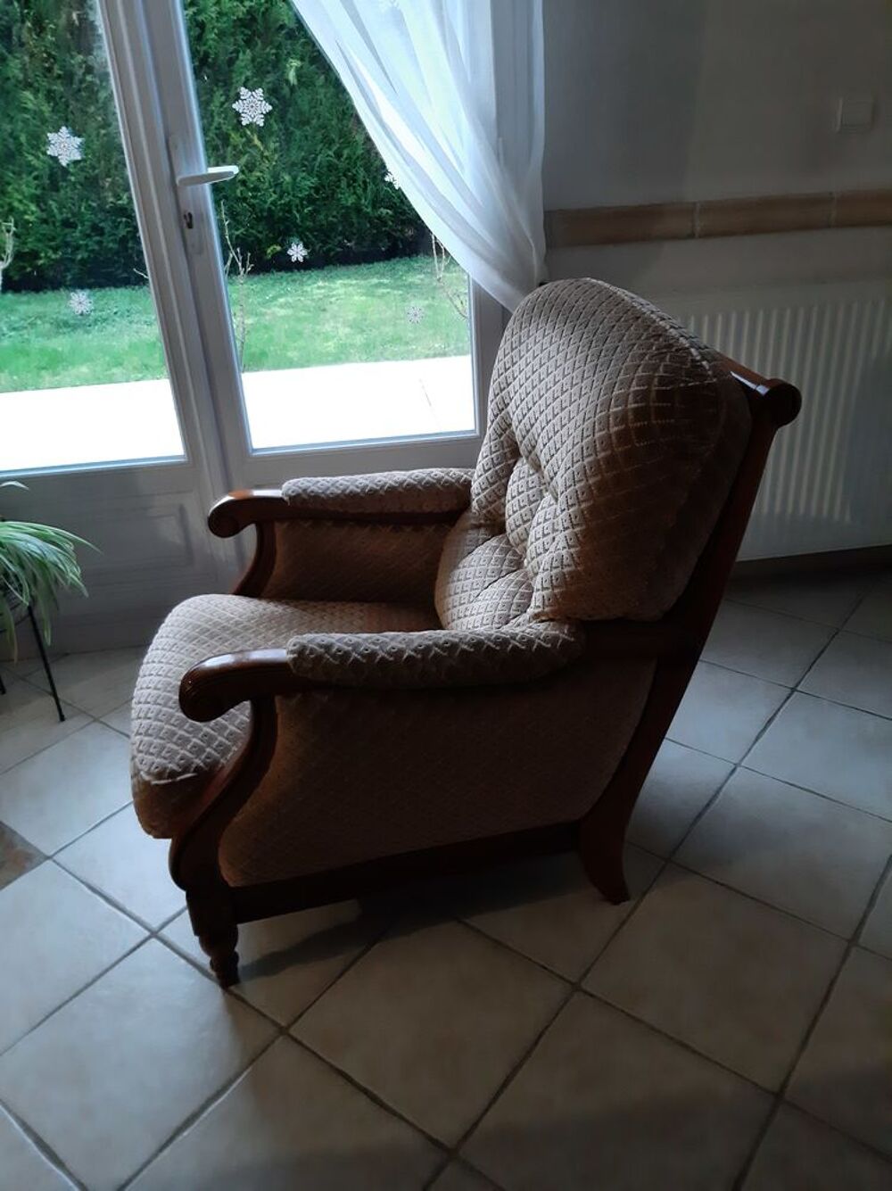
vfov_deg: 67.3
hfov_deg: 53.0
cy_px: 596
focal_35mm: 26
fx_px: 894
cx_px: 446
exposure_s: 1/33
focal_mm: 3.93
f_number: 1.7
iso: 400
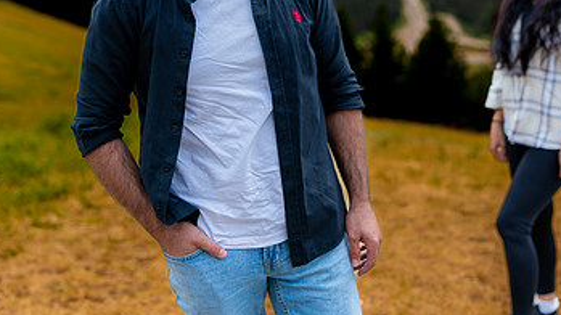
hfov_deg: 34.3
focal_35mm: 61
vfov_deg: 19.4
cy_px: 41
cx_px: 328
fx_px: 907
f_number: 2
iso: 200
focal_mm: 35
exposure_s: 1/5000
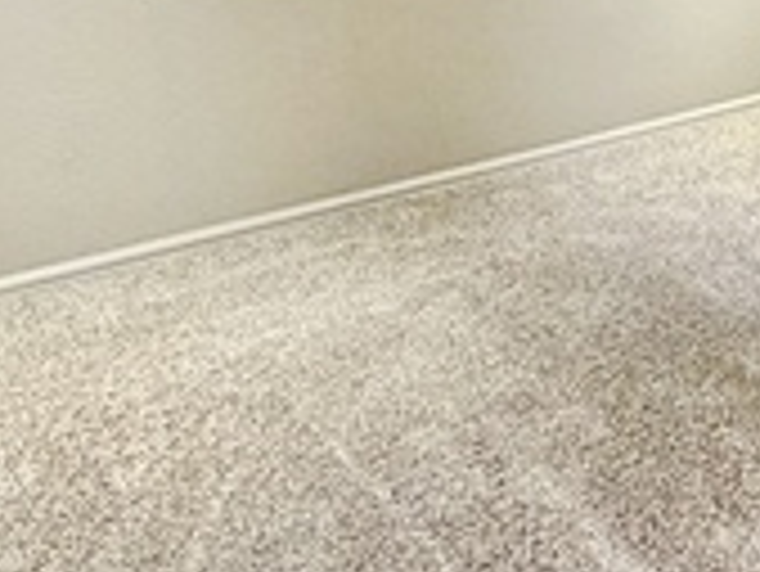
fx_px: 1164
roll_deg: +0.4
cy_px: -131
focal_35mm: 53
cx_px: 814
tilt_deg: -5.4
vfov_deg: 24.7
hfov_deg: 32.3
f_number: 2.2
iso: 320
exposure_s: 1/60
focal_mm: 2.22
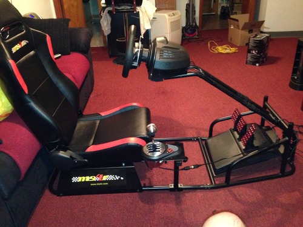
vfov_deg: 42.9
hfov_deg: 55.4
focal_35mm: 33
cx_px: 152
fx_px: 289
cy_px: 114
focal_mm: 4.12
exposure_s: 1/16
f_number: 2.4
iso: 800
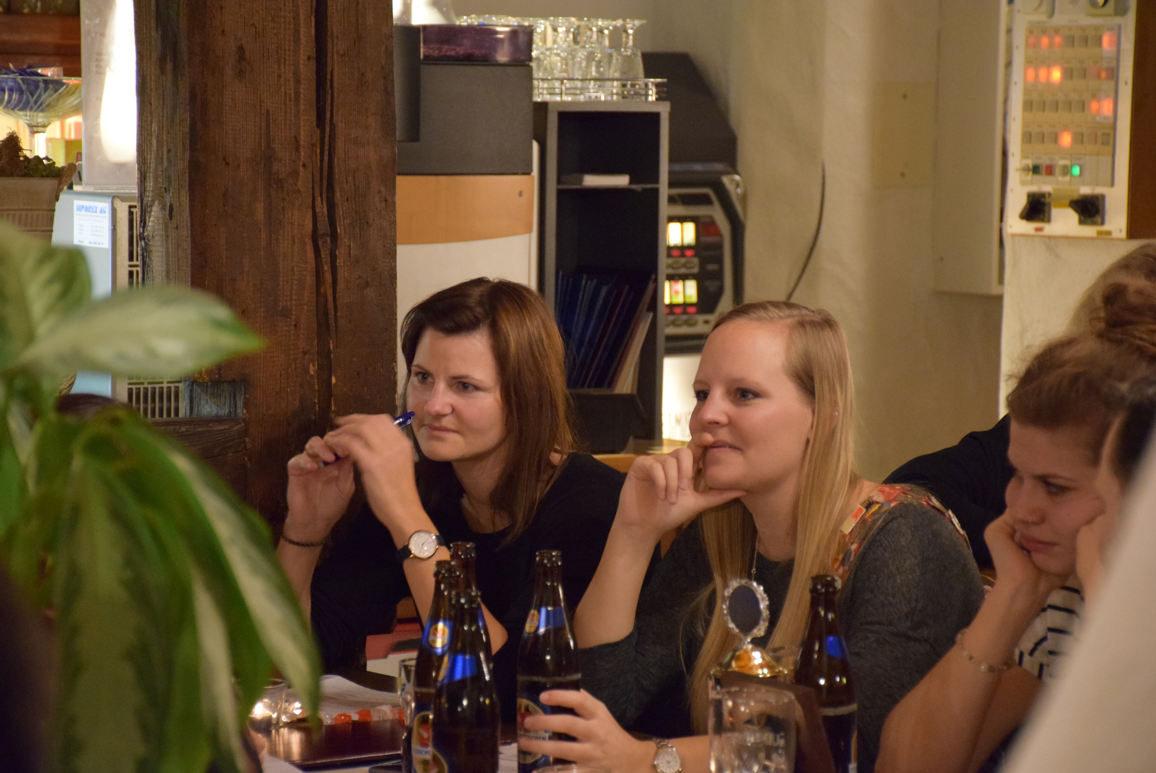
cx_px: 578
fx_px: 4338
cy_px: 386
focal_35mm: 135
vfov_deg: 10.2
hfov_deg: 15.2
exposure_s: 1/15
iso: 3200
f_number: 5.3
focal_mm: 90
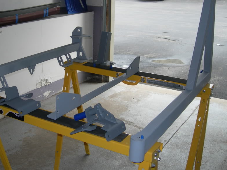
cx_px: 83
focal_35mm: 50
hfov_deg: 37.9
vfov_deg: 29.1
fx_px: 328
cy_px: 74
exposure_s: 1/30
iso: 50
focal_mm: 7.8
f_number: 2.8
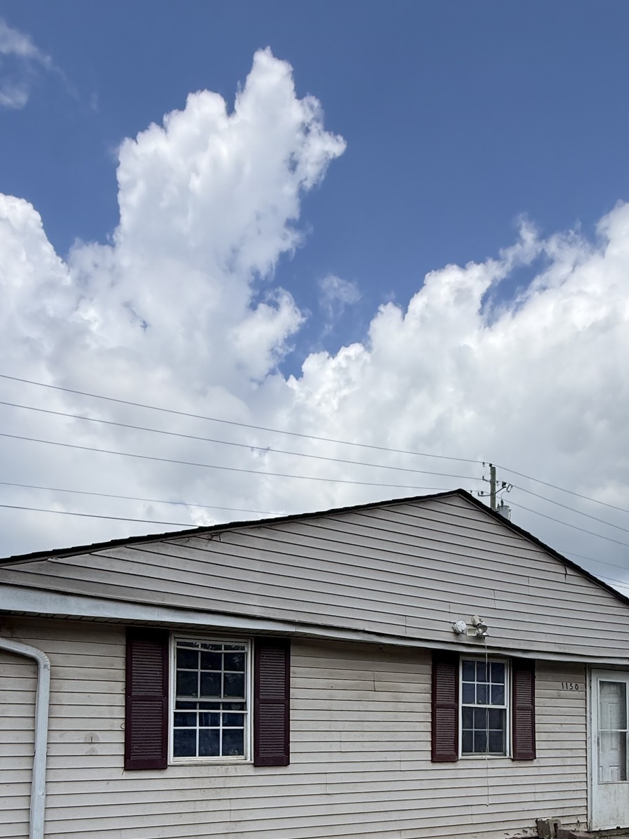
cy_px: 702
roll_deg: -1.8
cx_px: 336
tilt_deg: +3.3
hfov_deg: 51.3
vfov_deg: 58.8
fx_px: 654
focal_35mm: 27
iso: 50
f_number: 2.2
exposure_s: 1/2506
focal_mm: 2.22
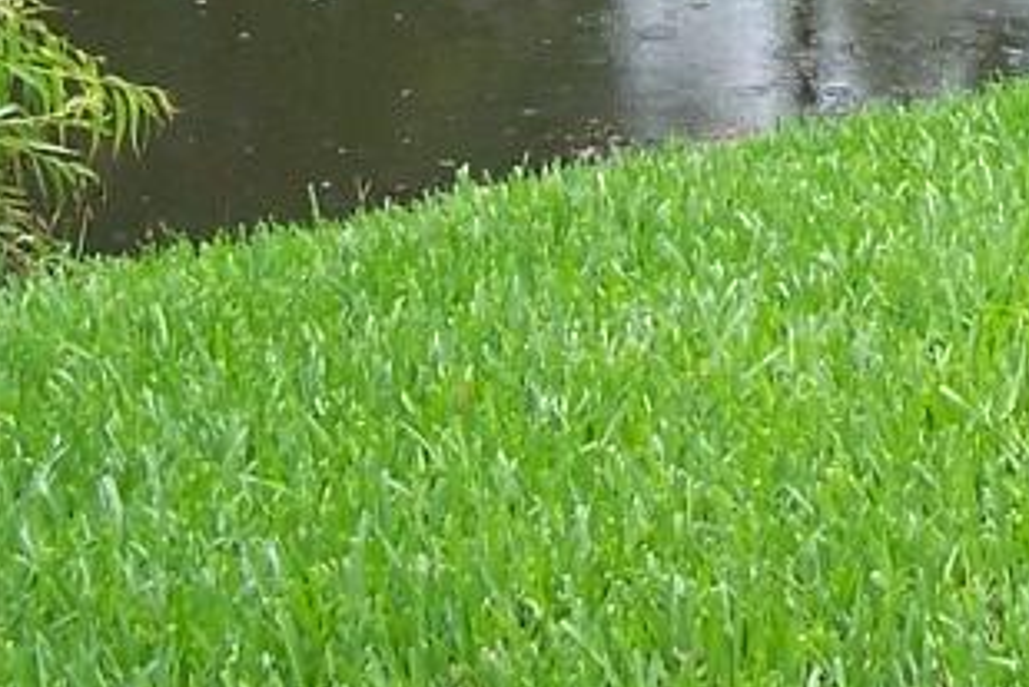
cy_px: -780
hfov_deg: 13.1
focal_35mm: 153
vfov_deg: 8.4
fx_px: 4375
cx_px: 1215
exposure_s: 1/250
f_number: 2.8
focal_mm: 6.3
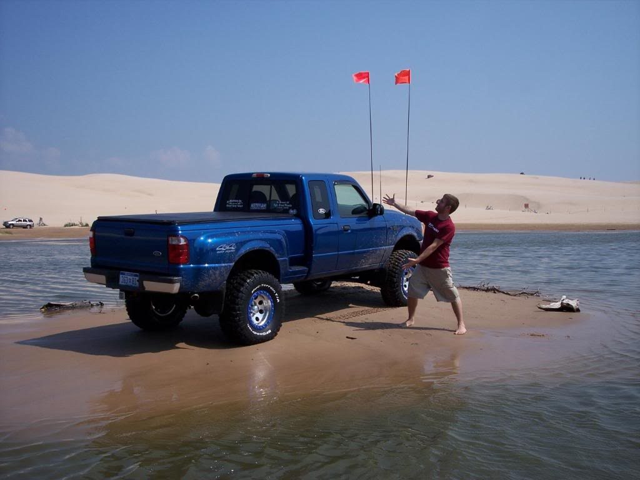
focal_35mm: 39
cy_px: 240
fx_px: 721
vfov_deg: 36.8
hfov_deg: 47.9
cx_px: 320
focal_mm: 8
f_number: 5.6
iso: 100
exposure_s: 1/750
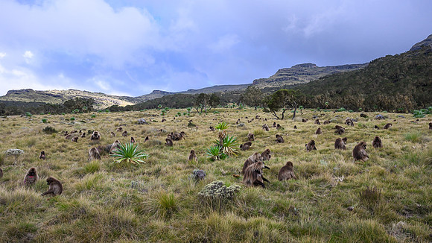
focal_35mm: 25
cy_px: 123
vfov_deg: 45.7
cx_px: 216
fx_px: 288
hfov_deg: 73.8
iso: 800
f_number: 5.6
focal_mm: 24
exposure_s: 1/1000
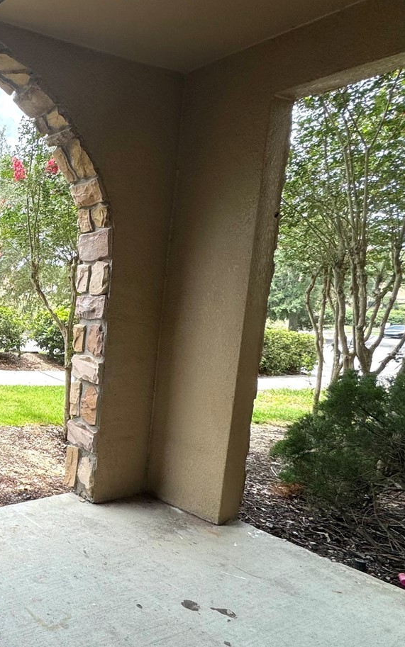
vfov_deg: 70.3
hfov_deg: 34.8
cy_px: 351
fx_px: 459
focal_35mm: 26
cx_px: -111
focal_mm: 2.22
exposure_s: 1/796
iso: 50
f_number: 2.2
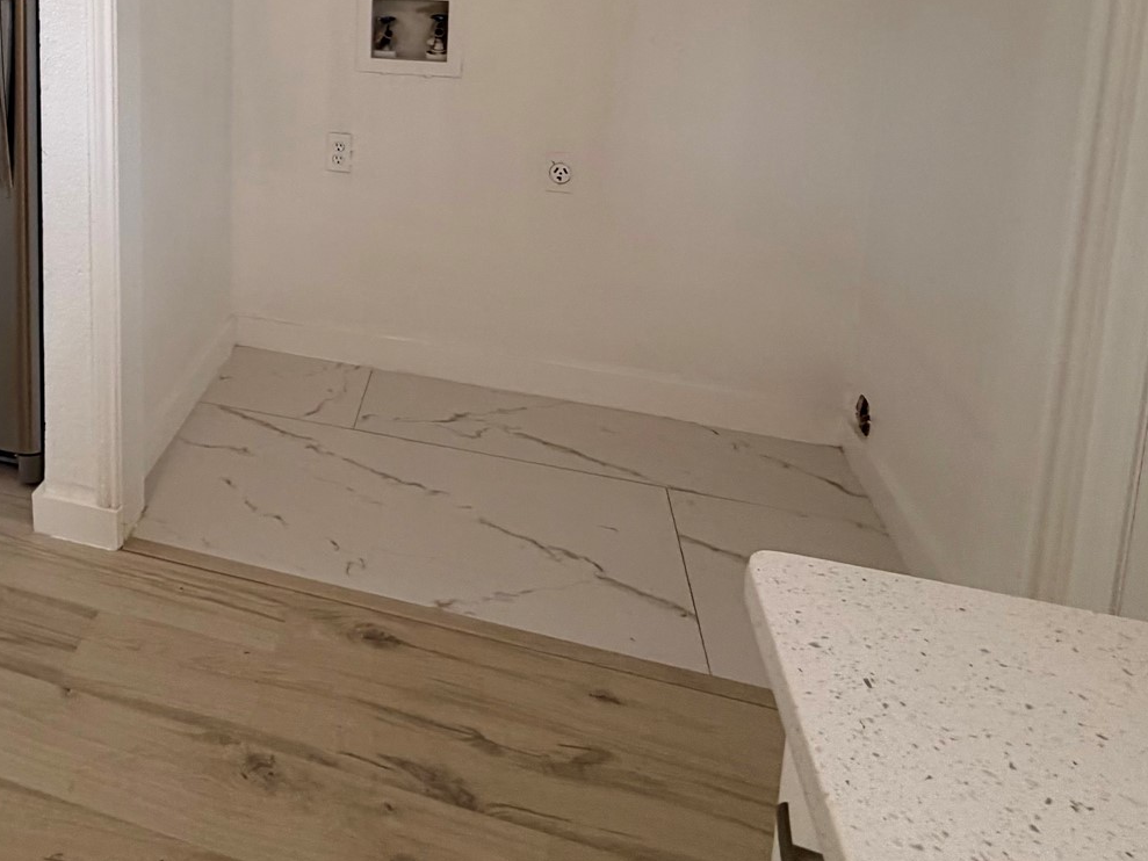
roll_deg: +1.1
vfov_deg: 42.6
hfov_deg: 56.1
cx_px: 193
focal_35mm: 29
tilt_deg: -9.1
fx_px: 962
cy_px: 30
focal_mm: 2.22
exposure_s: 1/120
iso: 160
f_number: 2.2
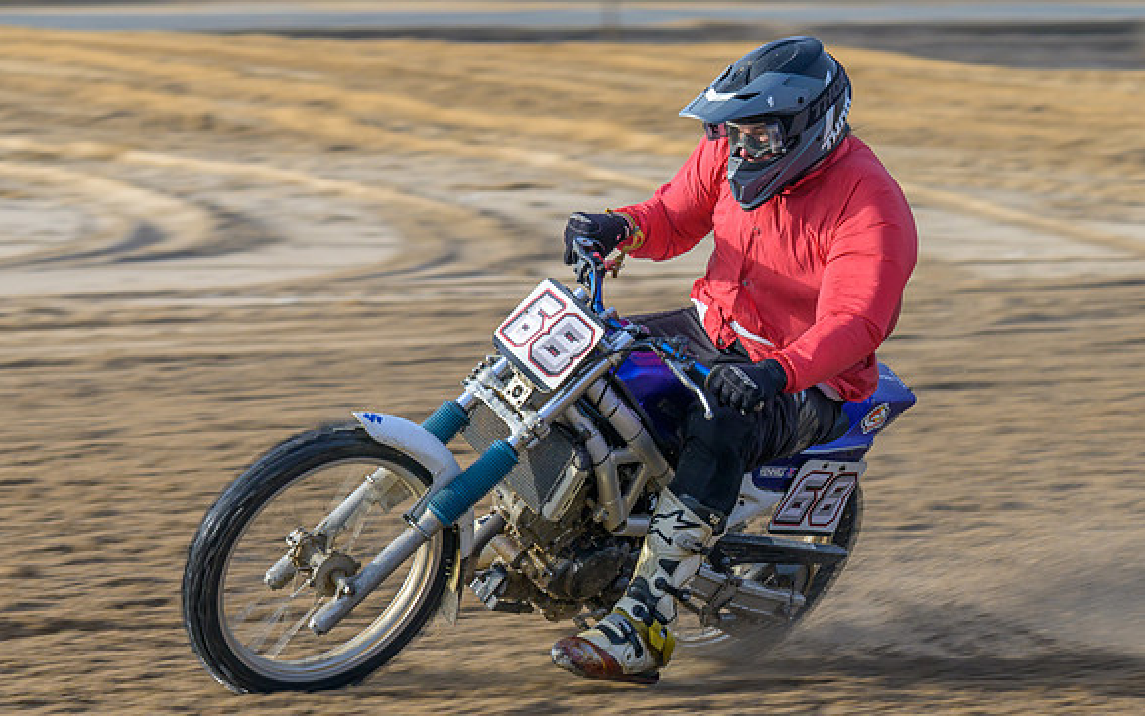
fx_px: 12923
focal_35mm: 414
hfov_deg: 5.1
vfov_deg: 3.2
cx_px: 469
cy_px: 292
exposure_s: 1/400
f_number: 8
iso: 280
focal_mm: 210
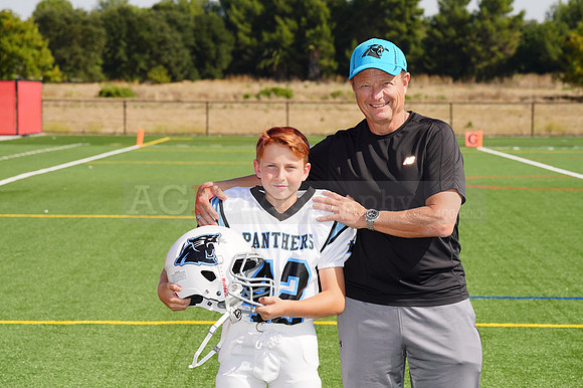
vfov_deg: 10.3
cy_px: 194
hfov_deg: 15.4
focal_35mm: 133
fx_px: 2153
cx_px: 292
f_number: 10
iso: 100
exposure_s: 1/250
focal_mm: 133
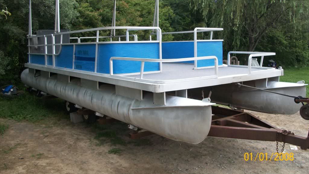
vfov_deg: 33.6
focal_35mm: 35
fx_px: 287
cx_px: 154
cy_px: 66
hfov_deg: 56.6
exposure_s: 1/320
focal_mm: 5.7
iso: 80
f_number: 2.9
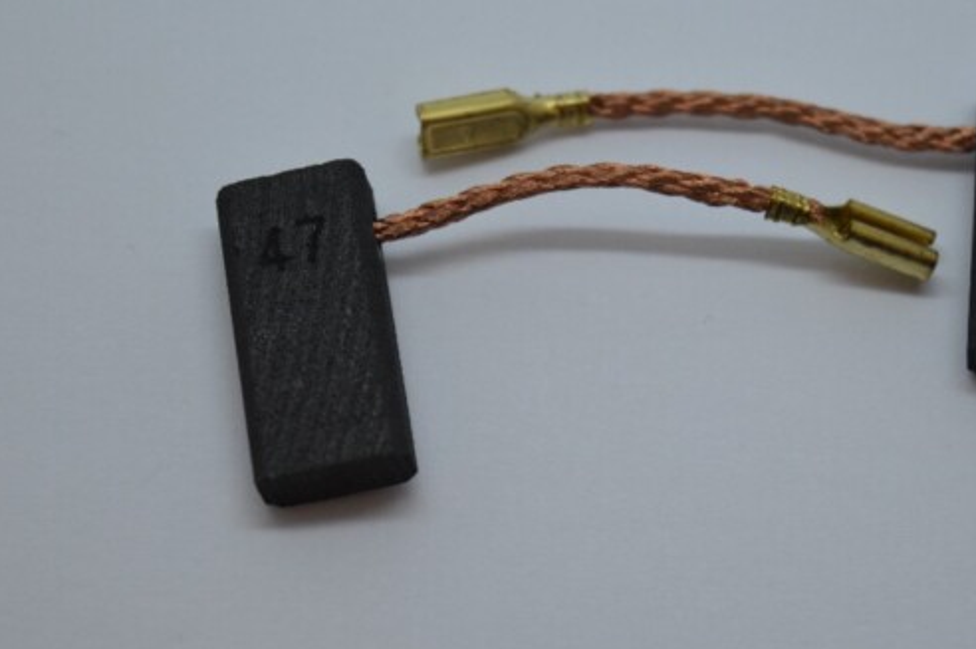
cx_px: 643
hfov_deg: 16.9
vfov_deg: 11.3
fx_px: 3270
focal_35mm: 121
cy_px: 285
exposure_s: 1/125
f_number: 5.6
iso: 320
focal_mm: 55
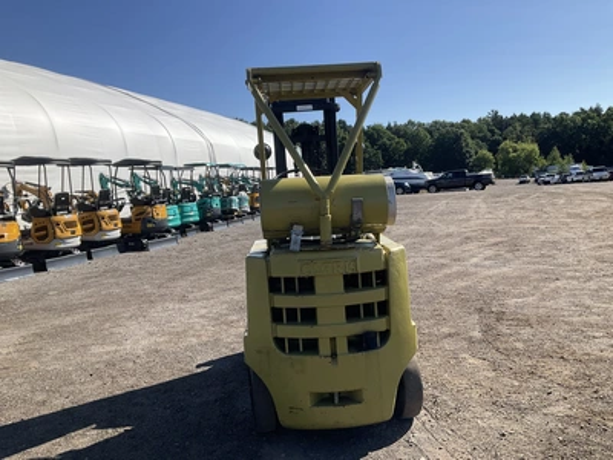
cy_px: 230
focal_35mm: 29
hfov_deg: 61.7
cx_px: 306
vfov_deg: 48.2
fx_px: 514
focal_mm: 3
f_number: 1.8
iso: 25
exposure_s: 1/2058
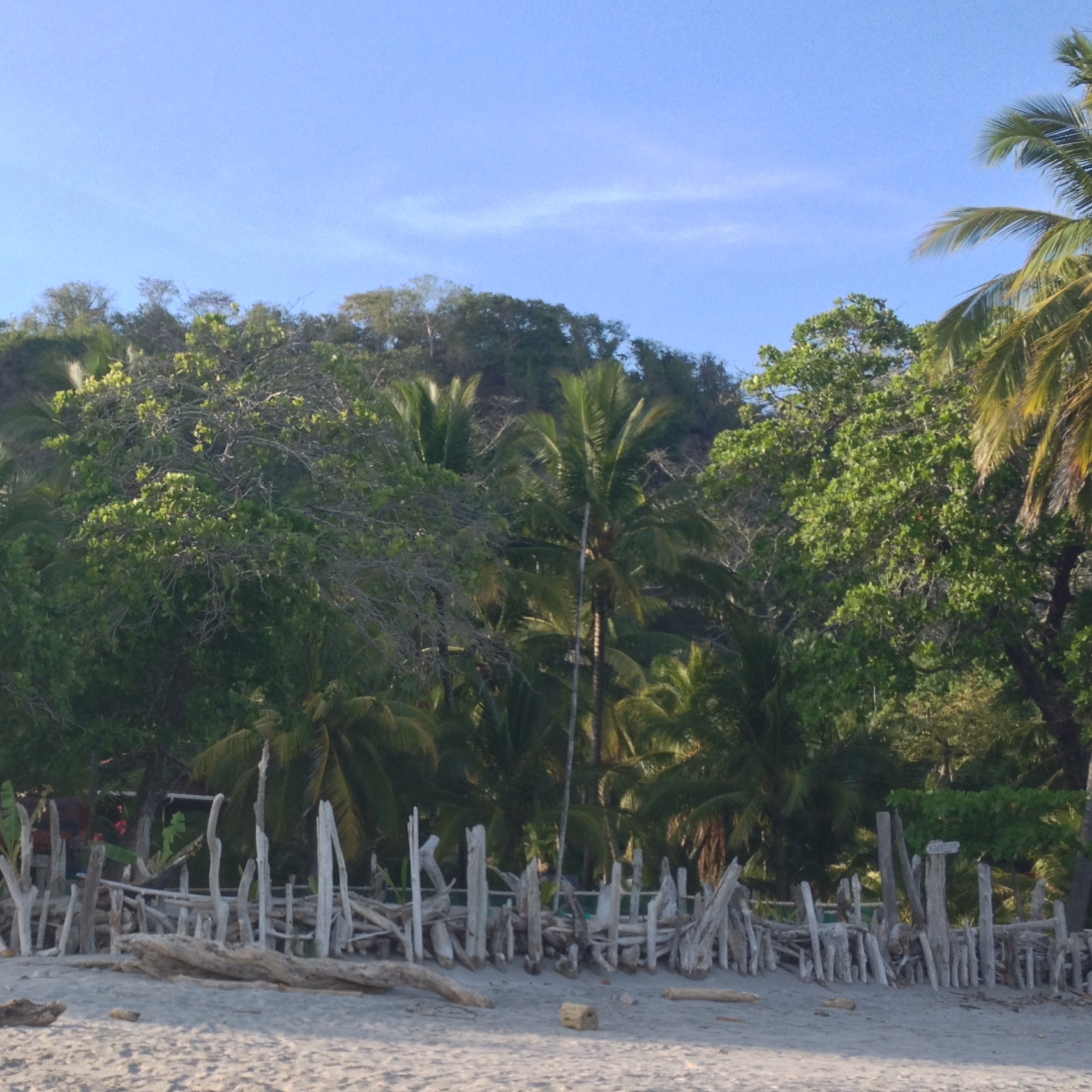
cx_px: 280
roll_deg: +0.2
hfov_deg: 28.7
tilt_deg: +8.1
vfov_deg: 29.0
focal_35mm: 59
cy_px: 650
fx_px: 2106
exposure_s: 1/389
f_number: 2.4
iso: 50
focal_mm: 4.28
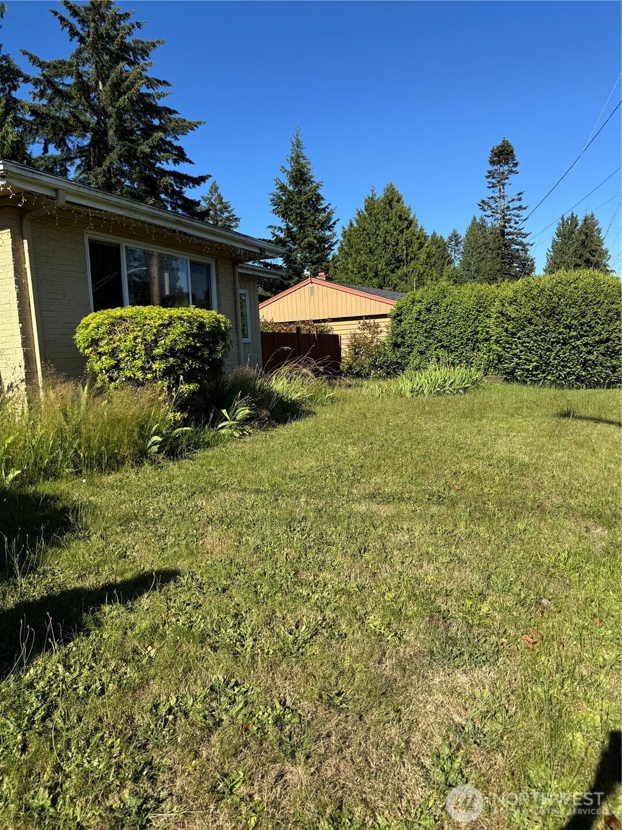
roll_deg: +1.7
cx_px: 311
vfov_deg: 71.6
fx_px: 575
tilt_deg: -6.5
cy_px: 415
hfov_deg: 56.8
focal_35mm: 24
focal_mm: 6.76
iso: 80
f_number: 1.78
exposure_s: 1/3802
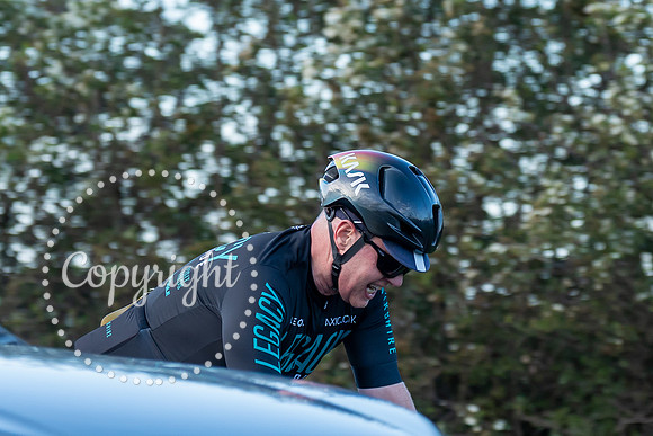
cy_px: 285
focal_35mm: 282
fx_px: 5112
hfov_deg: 7.3
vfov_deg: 4.9
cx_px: 371
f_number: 3.2
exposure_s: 1/640
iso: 640
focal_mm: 96
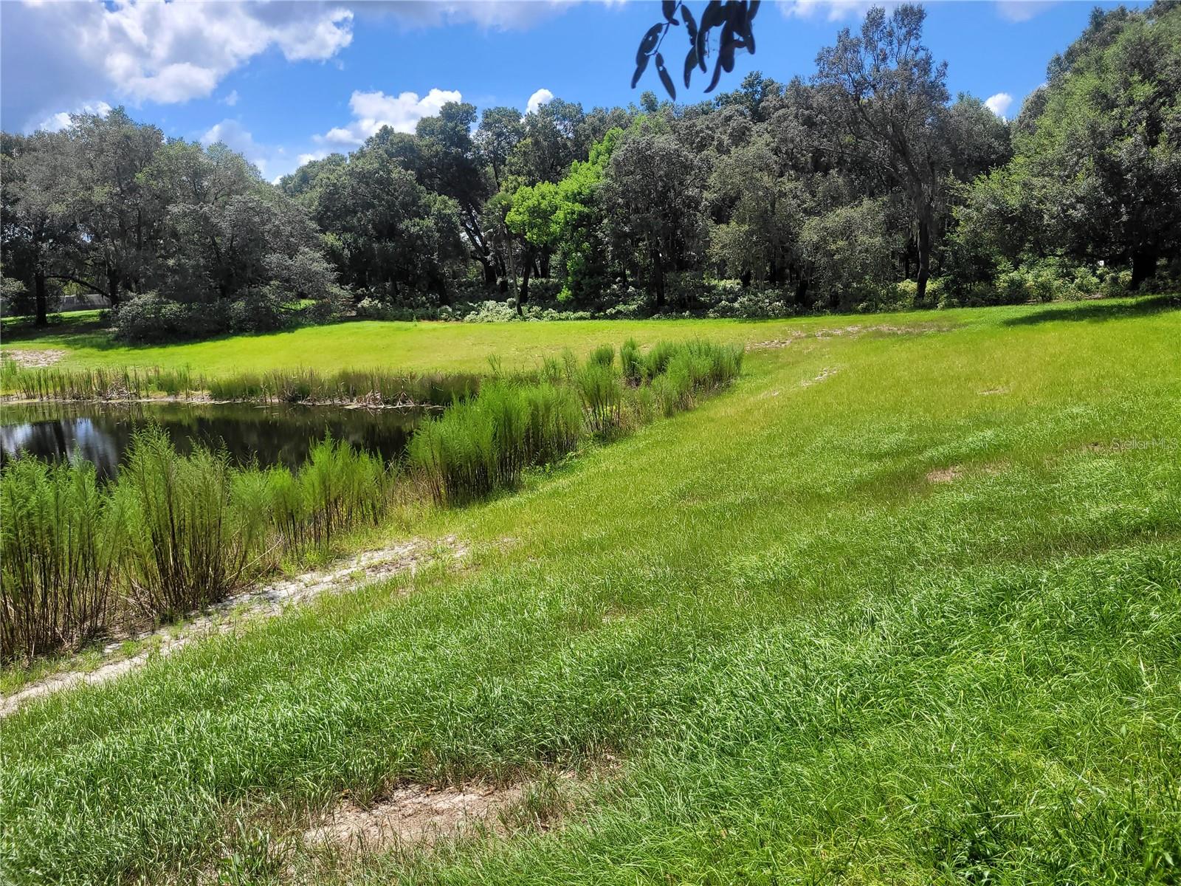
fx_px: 887
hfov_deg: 67.3
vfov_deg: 53.1
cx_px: 590
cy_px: 443
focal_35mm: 26
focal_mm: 5.4
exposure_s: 1/2145
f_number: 1.8
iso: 40
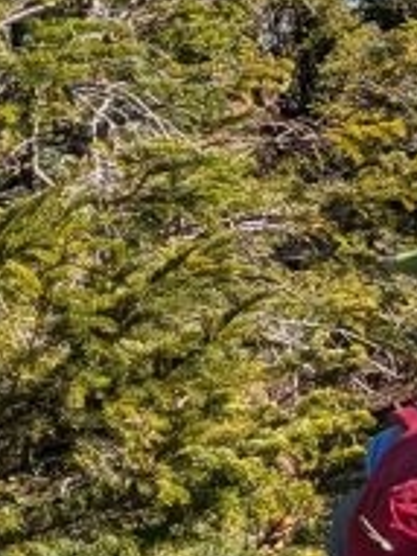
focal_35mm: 161
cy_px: 271
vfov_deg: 12.3
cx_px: 685
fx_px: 2589
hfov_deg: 8.9
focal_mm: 4.53
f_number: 1.7
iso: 27
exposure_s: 1/1634
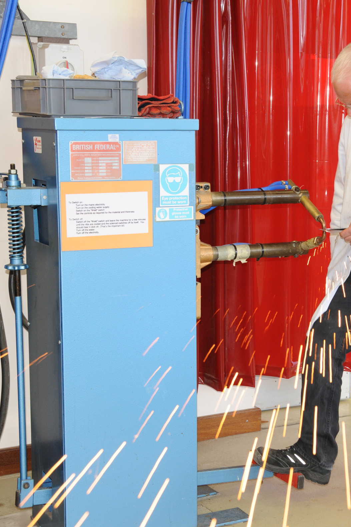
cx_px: 278
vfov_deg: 27.7
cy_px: 261
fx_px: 1067
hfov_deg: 18.5
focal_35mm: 73
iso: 400
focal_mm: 32
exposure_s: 1/40
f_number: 7.1
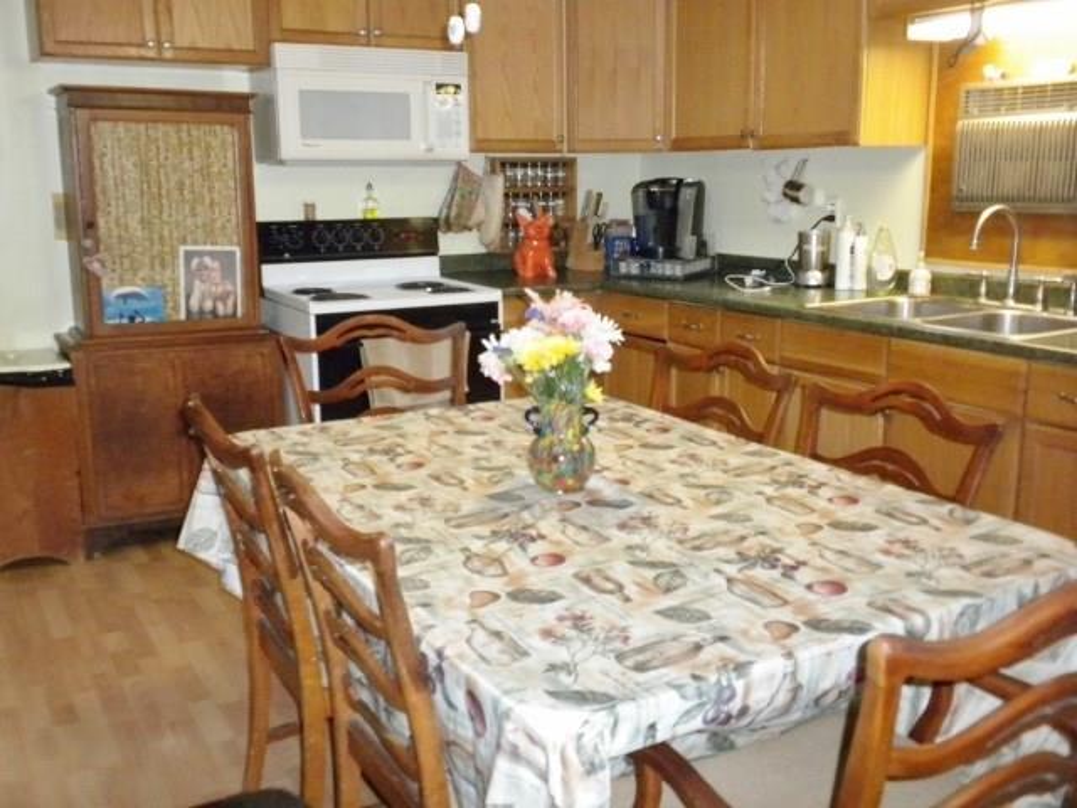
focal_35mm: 37
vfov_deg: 38.7
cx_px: 538
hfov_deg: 50.1
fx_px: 1151
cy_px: 404
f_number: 3.5
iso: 400
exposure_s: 1/30
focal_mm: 6.6
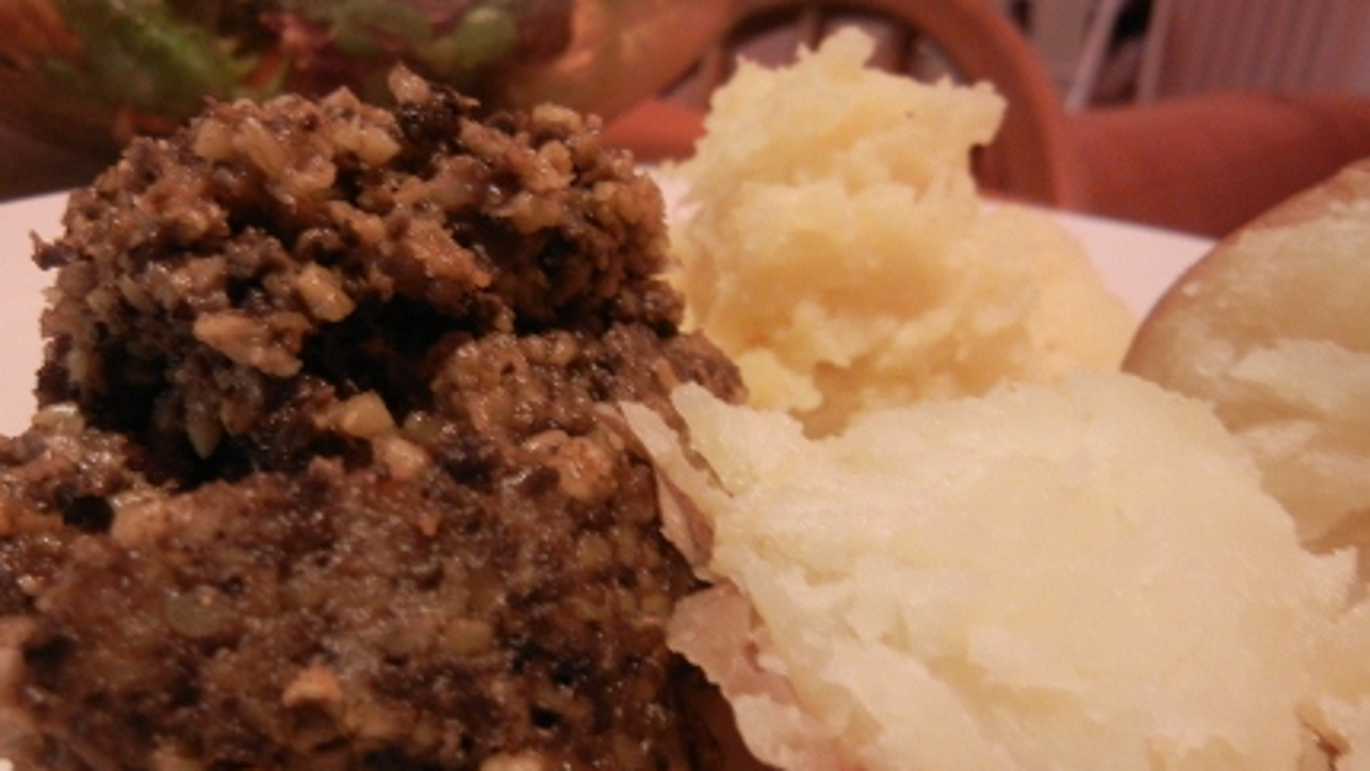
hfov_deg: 52.6
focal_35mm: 38
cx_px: 580
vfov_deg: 31.0
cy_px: 502
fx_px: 1381
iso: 400
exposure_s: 1/2.6
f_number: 3.5
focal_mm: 5.4
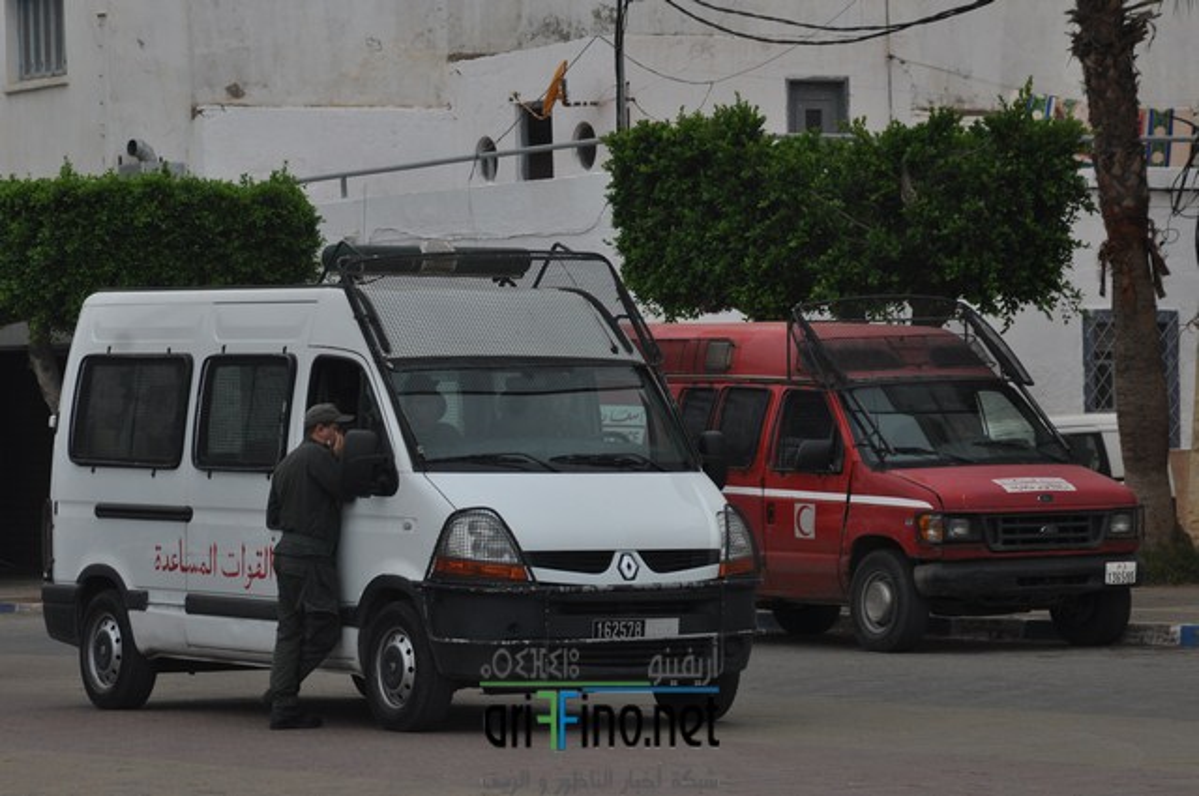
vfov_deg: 7.5
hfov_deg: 11.2
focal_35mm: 183
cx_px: 600
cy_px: 398
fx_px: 6087
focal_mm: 122
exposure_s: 1/500
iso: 220
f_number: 5.6
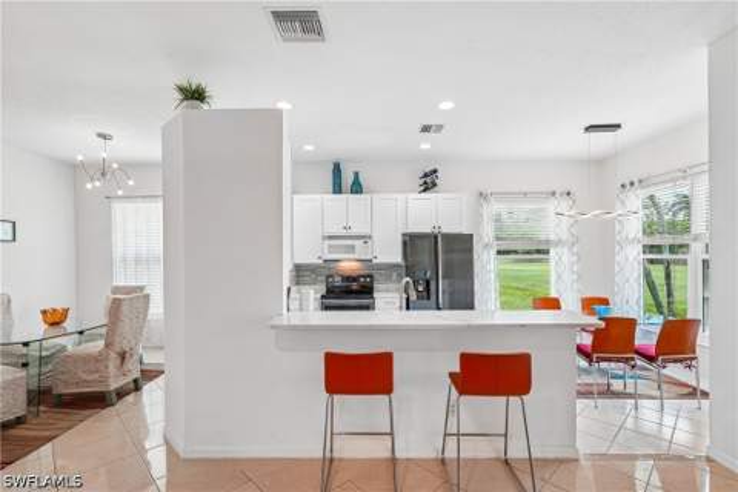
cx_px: 369
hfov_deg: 93.3
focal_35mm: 17
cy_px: 246
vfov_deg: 70.4
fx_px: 348
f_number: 8
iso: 400
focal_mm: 17
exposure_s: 1/40
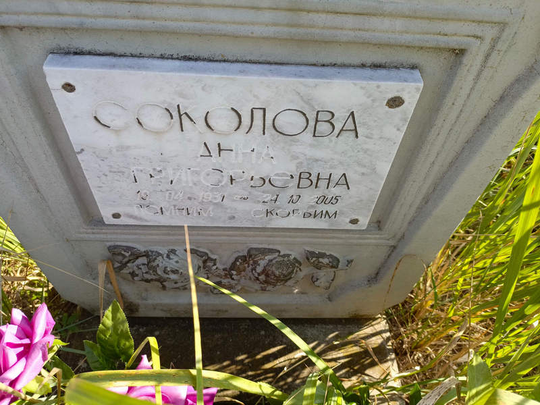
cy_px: 202
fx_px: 390
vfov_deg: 54.9
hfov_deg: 69.4
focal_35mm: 25
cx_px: 270
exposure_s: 1/258
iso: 112
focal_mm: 4.76
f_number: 1.69
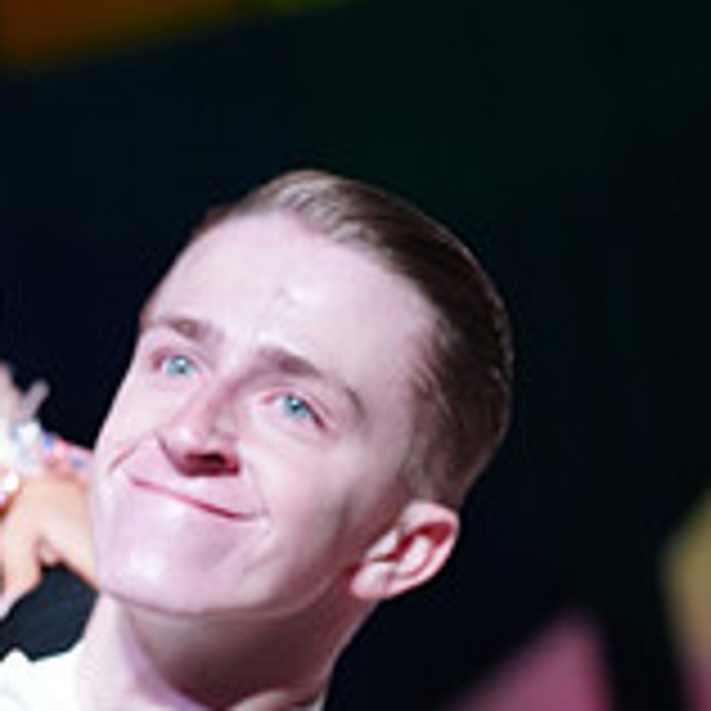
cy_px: 1084
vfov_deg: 7.9
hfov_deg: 8.0
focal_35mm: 218
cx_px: -146
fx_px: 5066
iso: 2000
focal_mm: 70
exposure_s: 1/400
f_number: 2.8
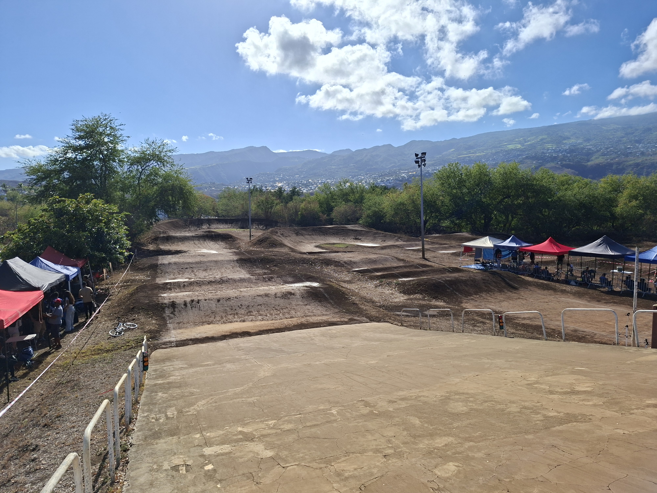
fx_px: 437
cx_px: 328
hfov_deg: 73.9
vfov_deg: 58.9
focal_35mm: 23
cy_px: 246
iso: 50
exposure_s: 1/5435
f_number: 1.8
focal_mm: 5.54
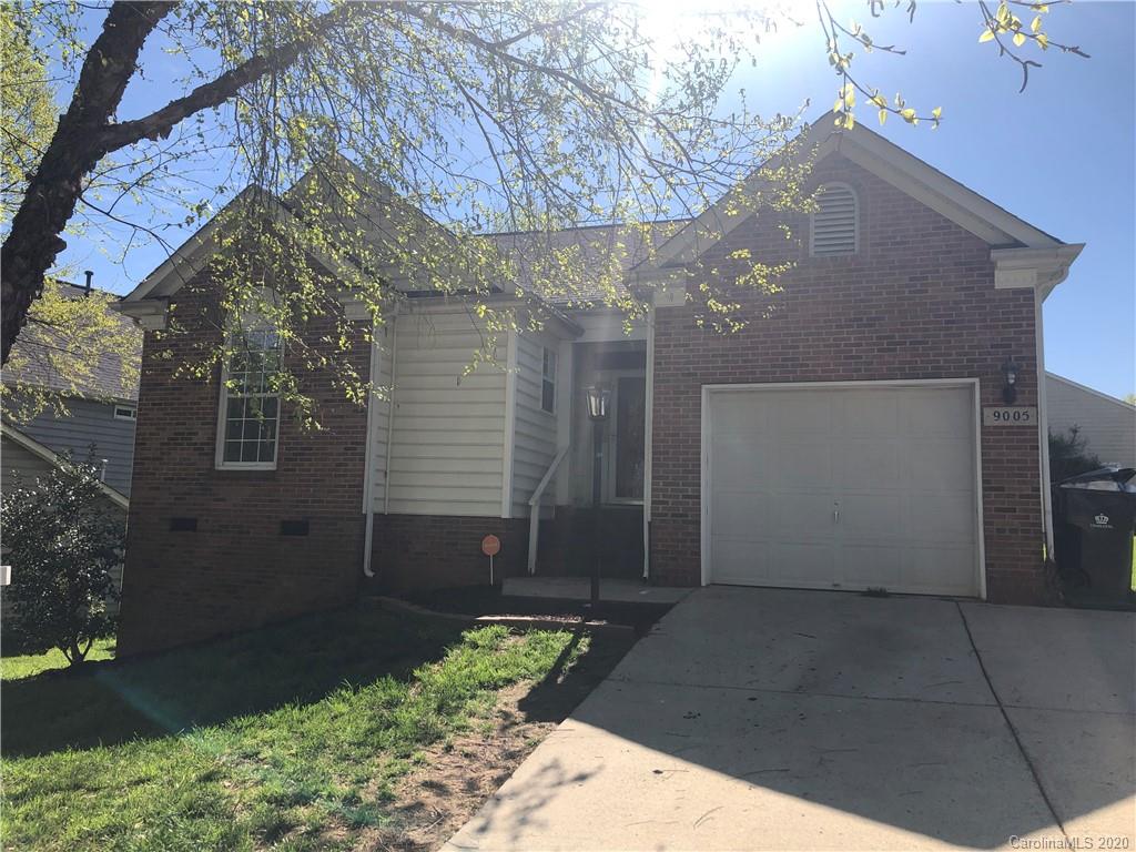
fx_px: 919
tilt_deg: +6.6
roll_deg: -0.8
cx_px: 568
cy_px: 426
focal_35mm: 28
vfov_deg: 49.7
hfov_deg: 63.4
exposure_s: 1/1845
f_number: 1.8
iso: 20
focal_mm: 3.99
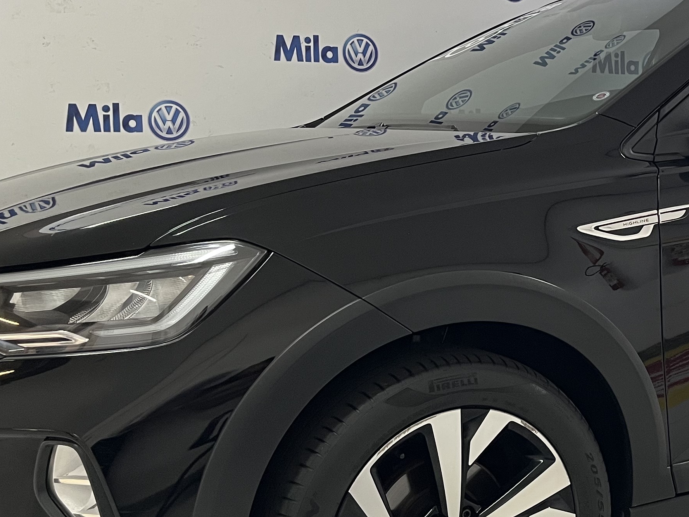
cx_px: 592
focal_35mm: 59
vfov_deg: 24.8
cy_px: 264
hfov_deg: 31.5
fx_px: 1174
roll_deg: -0.4
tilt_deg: -7.0
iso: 200
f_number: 1.6
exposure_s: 1/60
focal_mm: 5.1
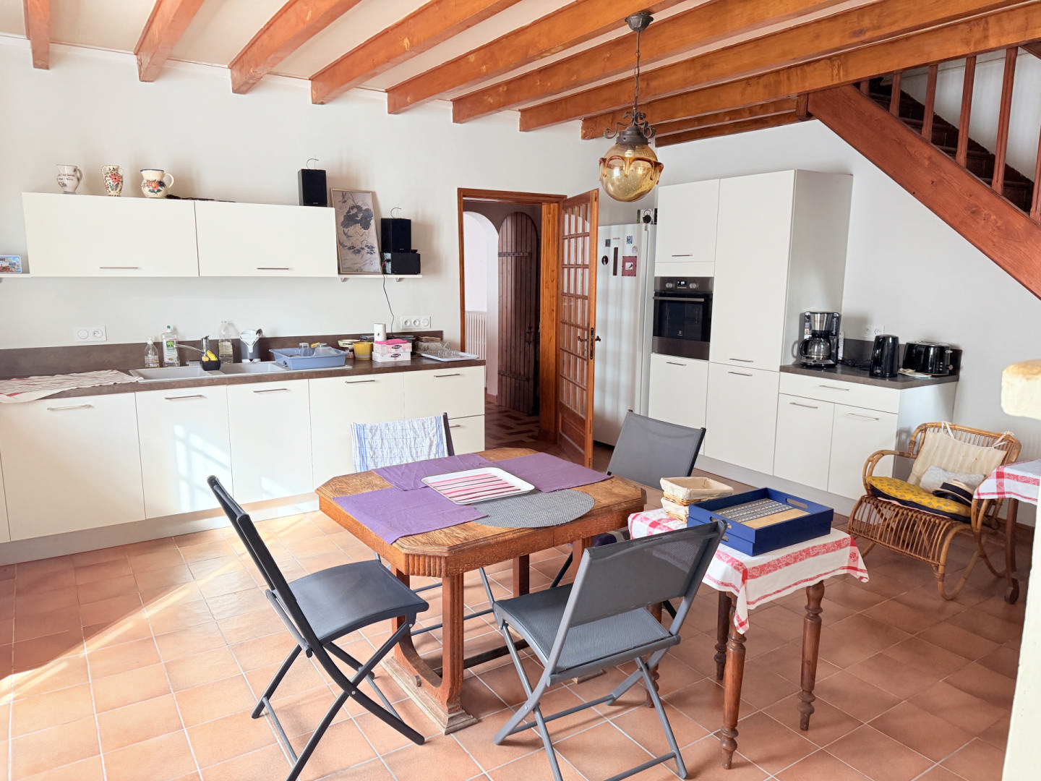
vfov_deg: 56.8
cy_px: 390
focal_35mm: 24
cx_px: 520
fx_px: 722
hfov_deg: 71.6
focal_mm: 6.76
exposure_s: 1/88
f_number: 1.78
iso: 200
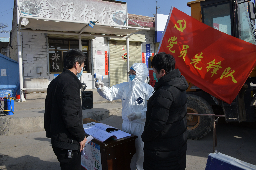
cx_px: 128
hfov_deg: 58.7
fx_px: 228
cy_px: 85
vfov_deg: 41.1
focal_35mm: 32
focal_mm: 32
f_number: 16
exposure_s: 1/1000
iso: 800
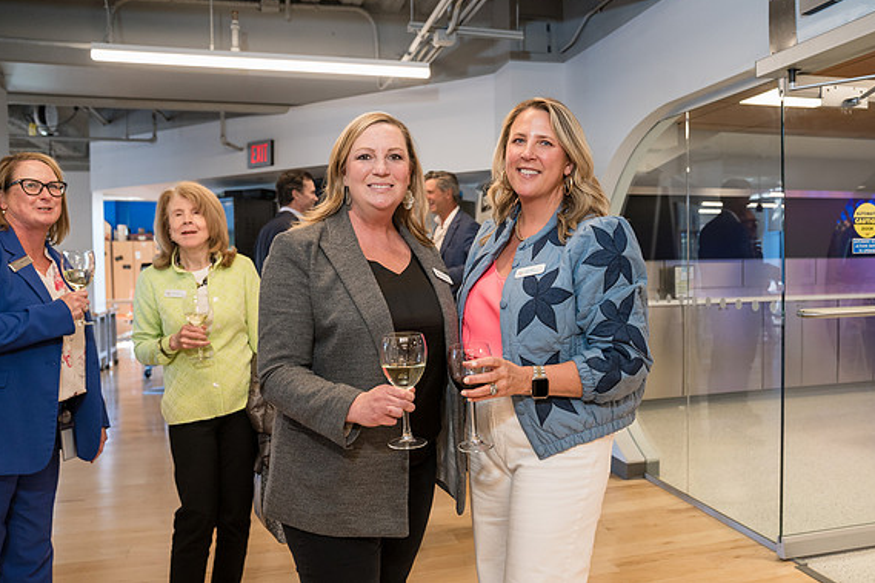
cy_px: 279
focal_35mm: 29
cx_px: 459
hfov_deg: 63.6
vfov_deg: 44.9
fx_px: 705
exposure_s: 1/200
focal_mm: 27
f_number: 3.5
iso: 1600
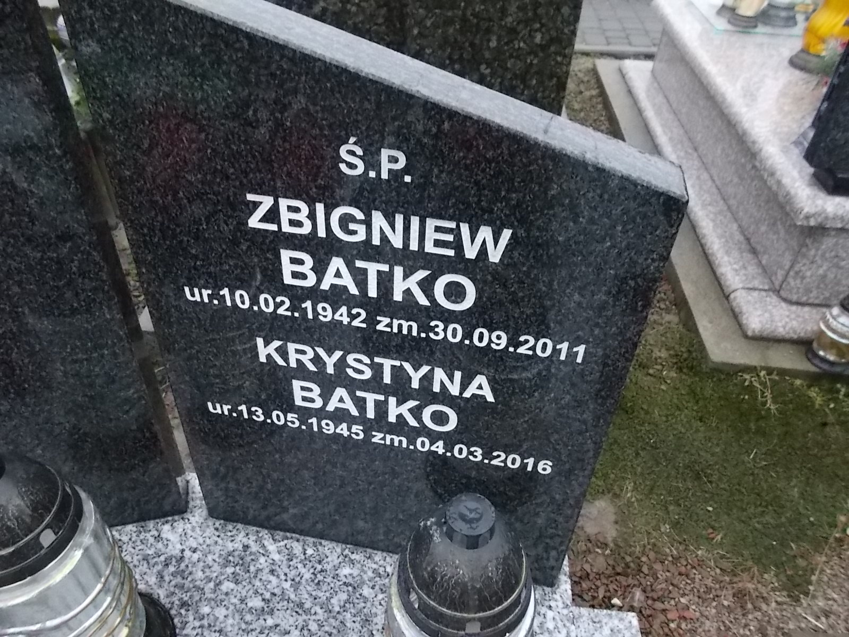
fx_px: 638
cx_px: 424
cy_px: 318
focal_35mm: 26
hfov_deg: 67.3
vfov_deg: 53.1
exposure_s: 1/100
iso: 400
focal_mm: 4.6
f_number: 3.2
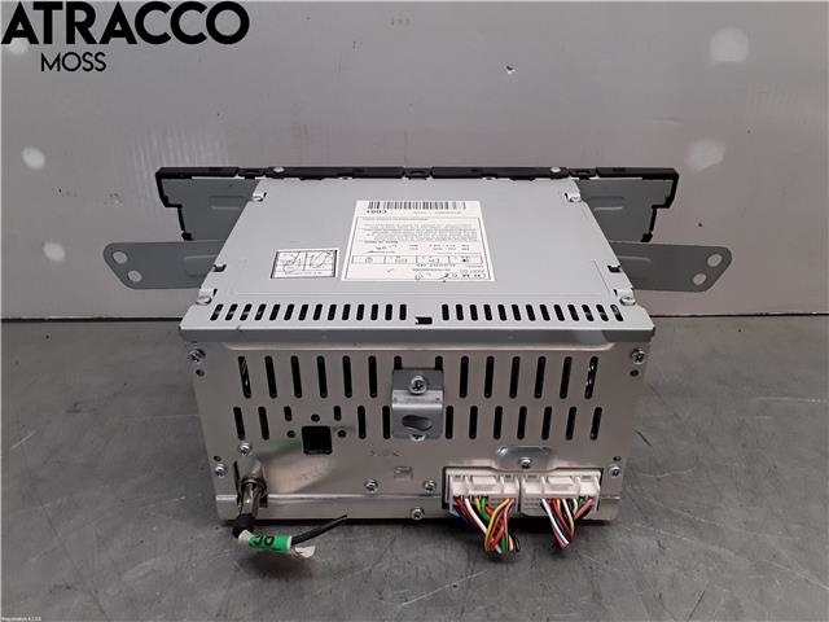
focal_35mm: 28
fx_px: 671
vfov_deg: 49.7
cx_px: 414
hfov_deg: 63.4
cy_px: 311
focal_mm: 2.91
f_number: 1.9
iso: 100
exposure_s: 1/217
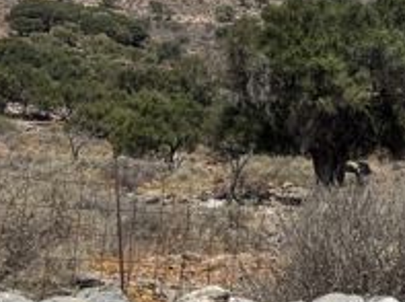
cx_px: 533
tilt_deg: +13.0
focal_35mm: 86
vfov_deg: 17.1
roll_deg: +0.3
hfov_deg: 20.7
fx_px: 1004
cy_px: 119
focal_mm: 6.76
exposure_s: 1/4310
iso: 80
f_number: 1.78
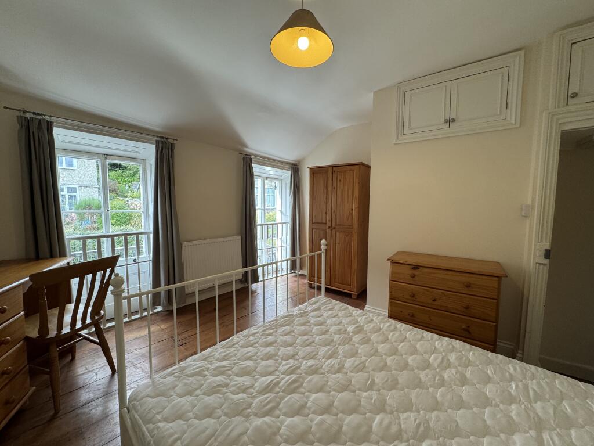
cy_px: 223
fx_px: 240
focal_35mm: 14
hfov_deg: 102.1
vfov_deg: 85.7
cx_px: 297
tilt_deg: -3.7
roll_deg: +0.4
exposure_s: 1/100
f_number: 2.2
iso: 160
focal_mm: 2.22
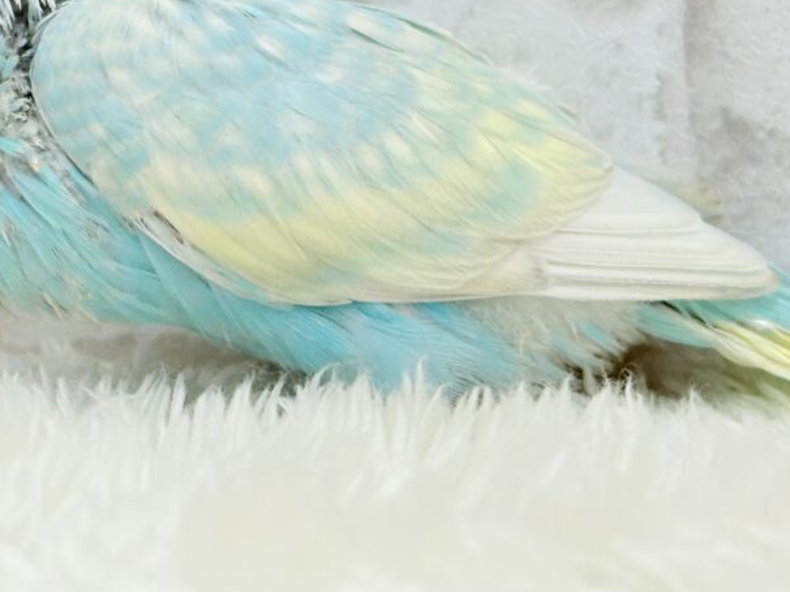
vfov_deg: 14.2
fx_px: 2350
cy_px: 51
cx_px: 242
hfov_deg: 19.0
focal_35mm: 103
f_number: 1.6
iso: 64
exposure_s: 1/100
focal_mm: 5.96
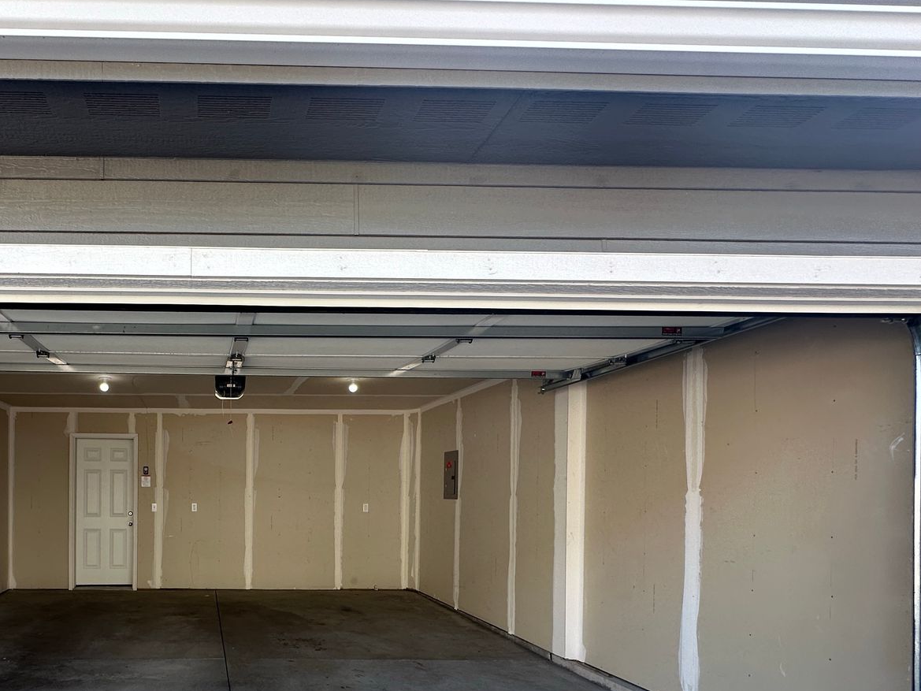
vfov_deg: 56.6
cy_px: 500
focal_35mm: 23
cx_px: 214
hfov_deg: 68.4
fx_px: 612
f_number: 2.2
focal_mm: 2.22
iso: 40
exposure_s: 1/142
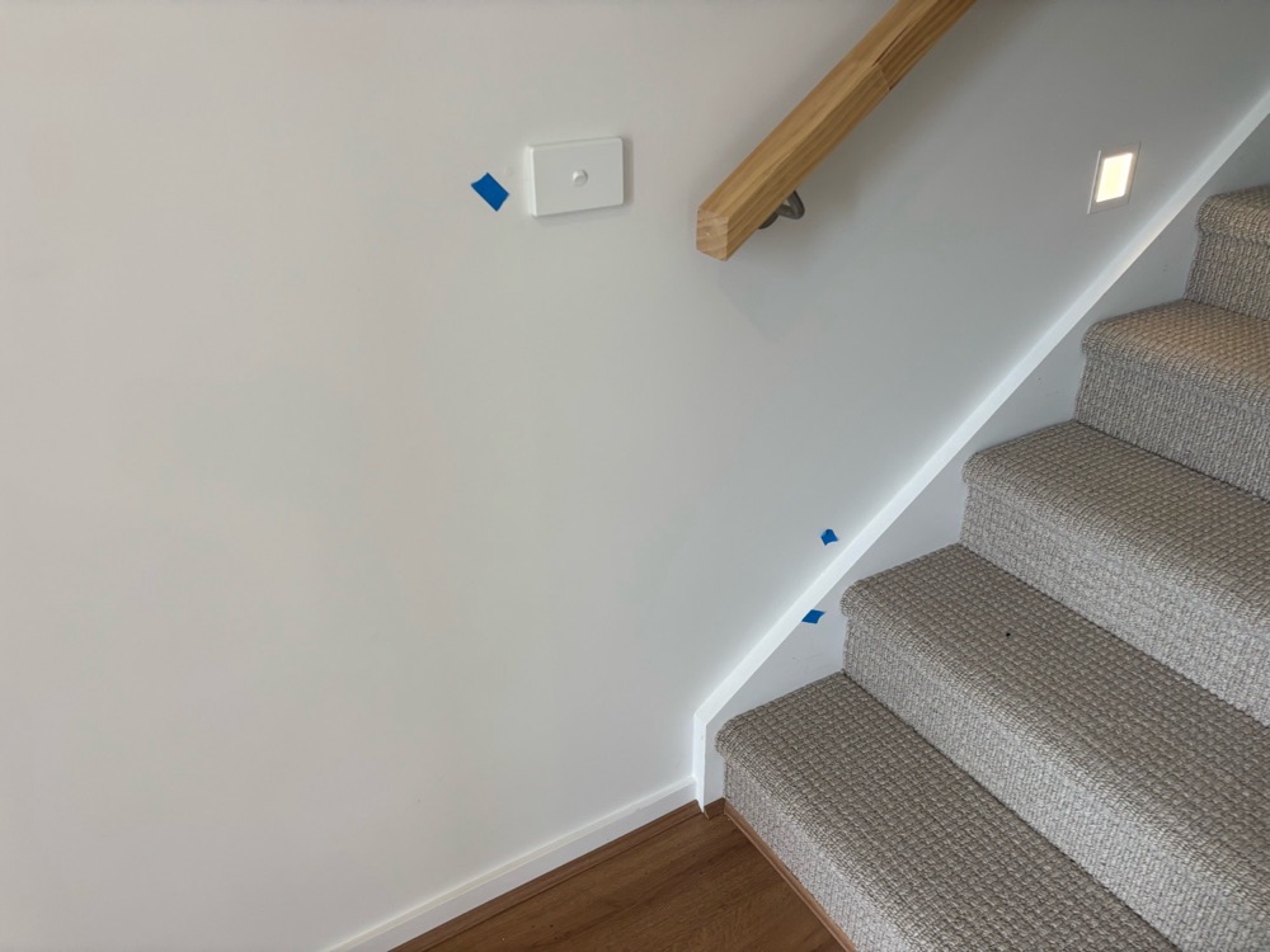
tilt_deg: -27.0
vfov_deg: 53.1
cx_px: 635
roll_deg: +2.0
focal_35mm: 26
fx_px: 954
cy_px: 476
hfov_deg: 67.3
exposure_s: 1/100
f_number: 1.6
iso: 80
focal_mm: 5.96
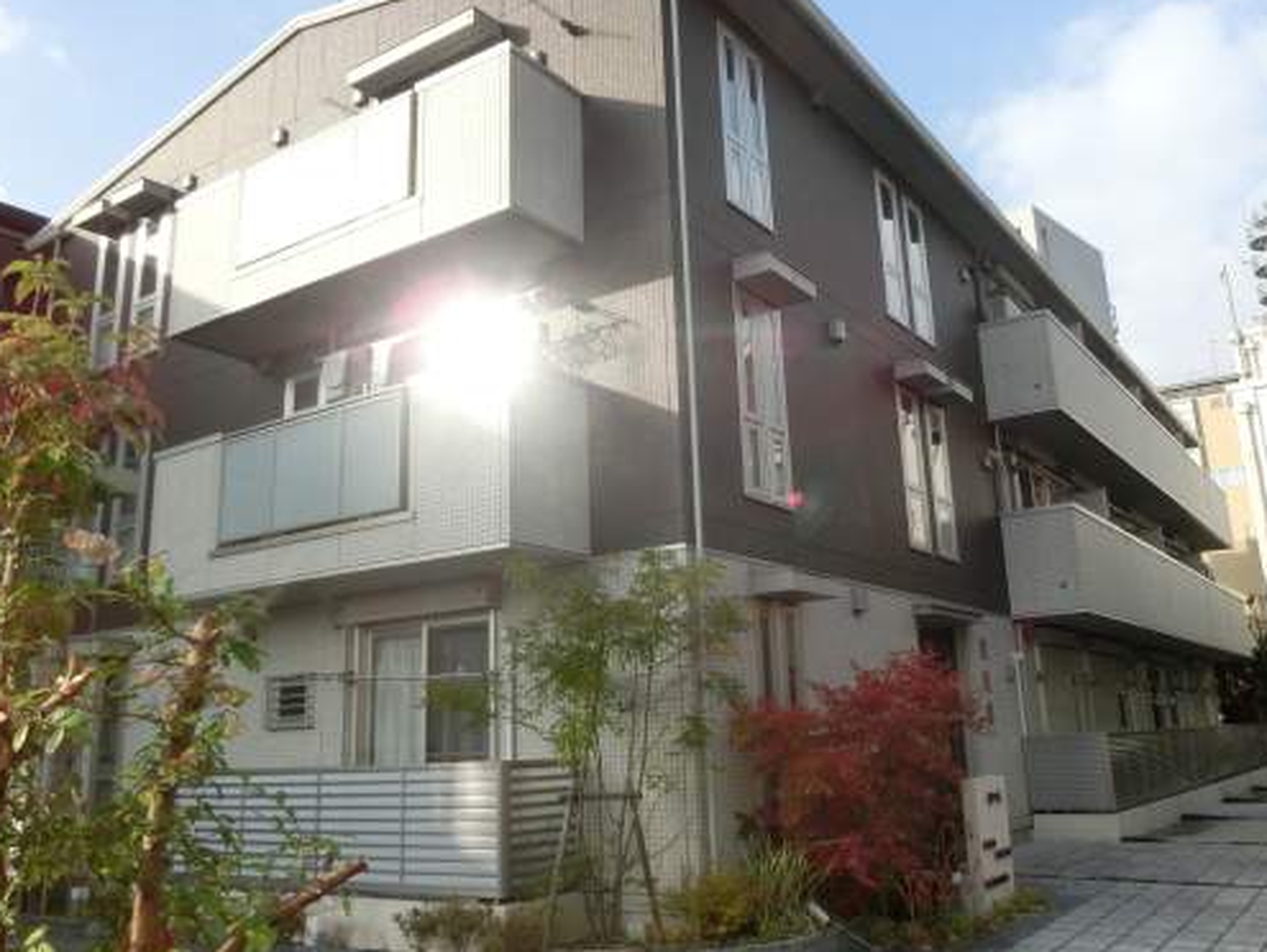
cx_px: 665
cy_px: 425
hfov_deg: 58.3
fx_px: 1135
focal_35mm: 31
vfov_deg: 45.4
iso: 80
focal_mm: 4.24
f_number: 3
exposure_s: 1/640
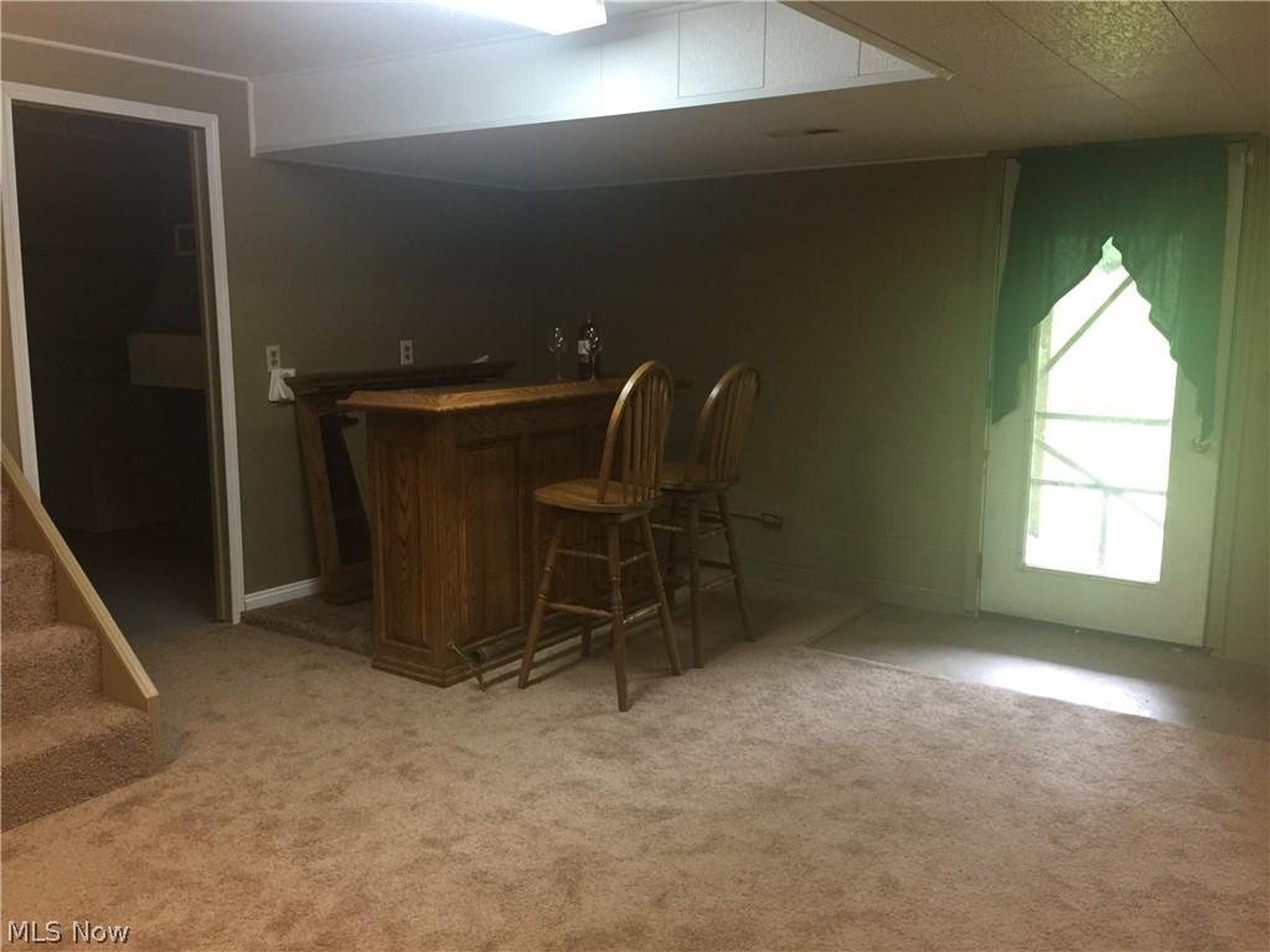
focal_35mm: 29
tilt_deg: -8.9
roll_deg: -0.3
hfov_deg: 61.7
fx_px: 1064
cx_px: 635
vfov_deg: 48.2
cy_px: 476
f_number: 2.2
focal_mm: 4.15
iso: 125
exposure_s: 1/15
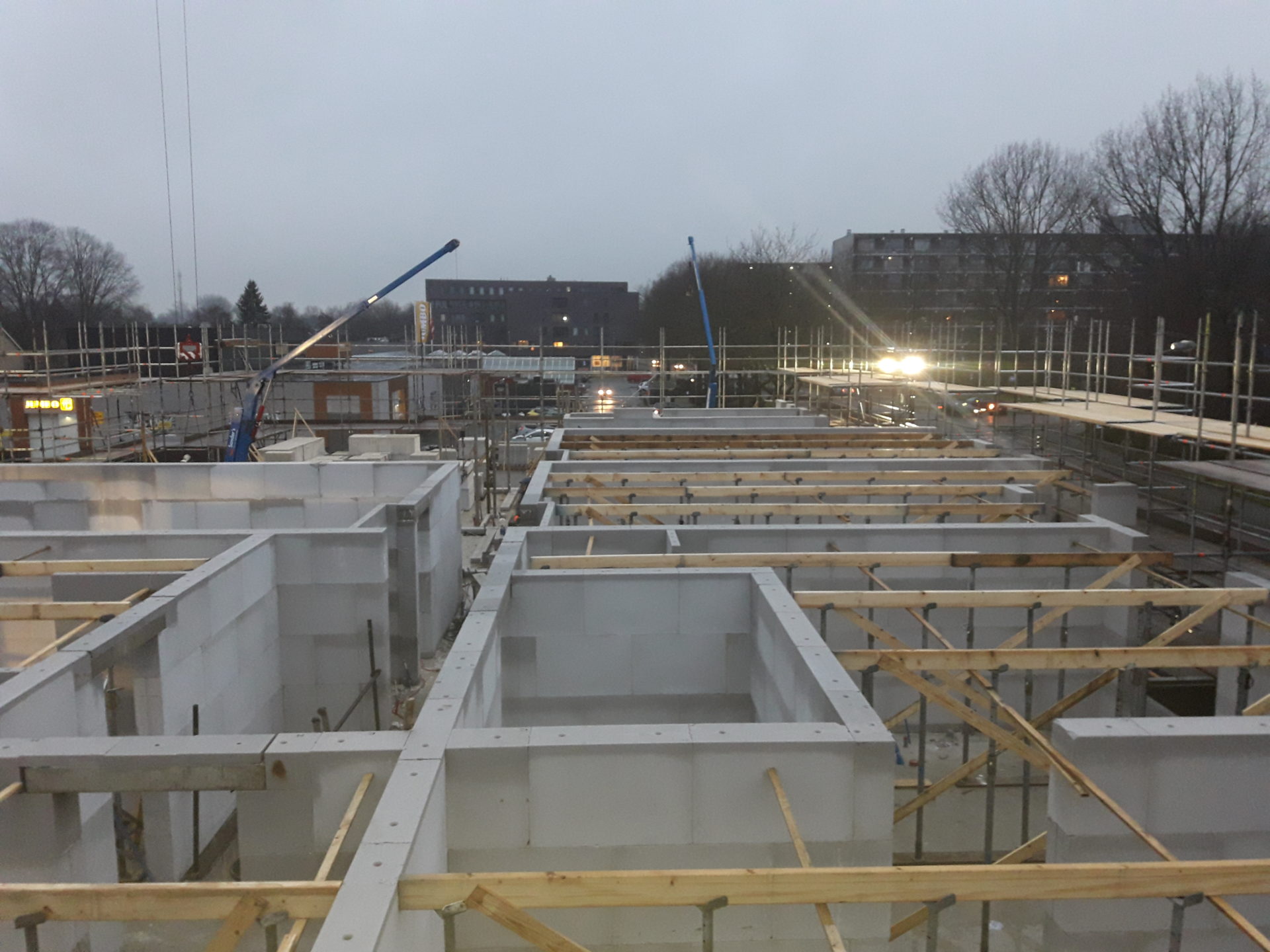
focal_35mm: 28
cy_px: 476
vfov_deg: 49.7
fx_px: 1027
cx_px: 635
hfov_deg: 63.4
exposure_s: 1/25
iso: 200
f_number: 1.9
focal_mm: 3.7
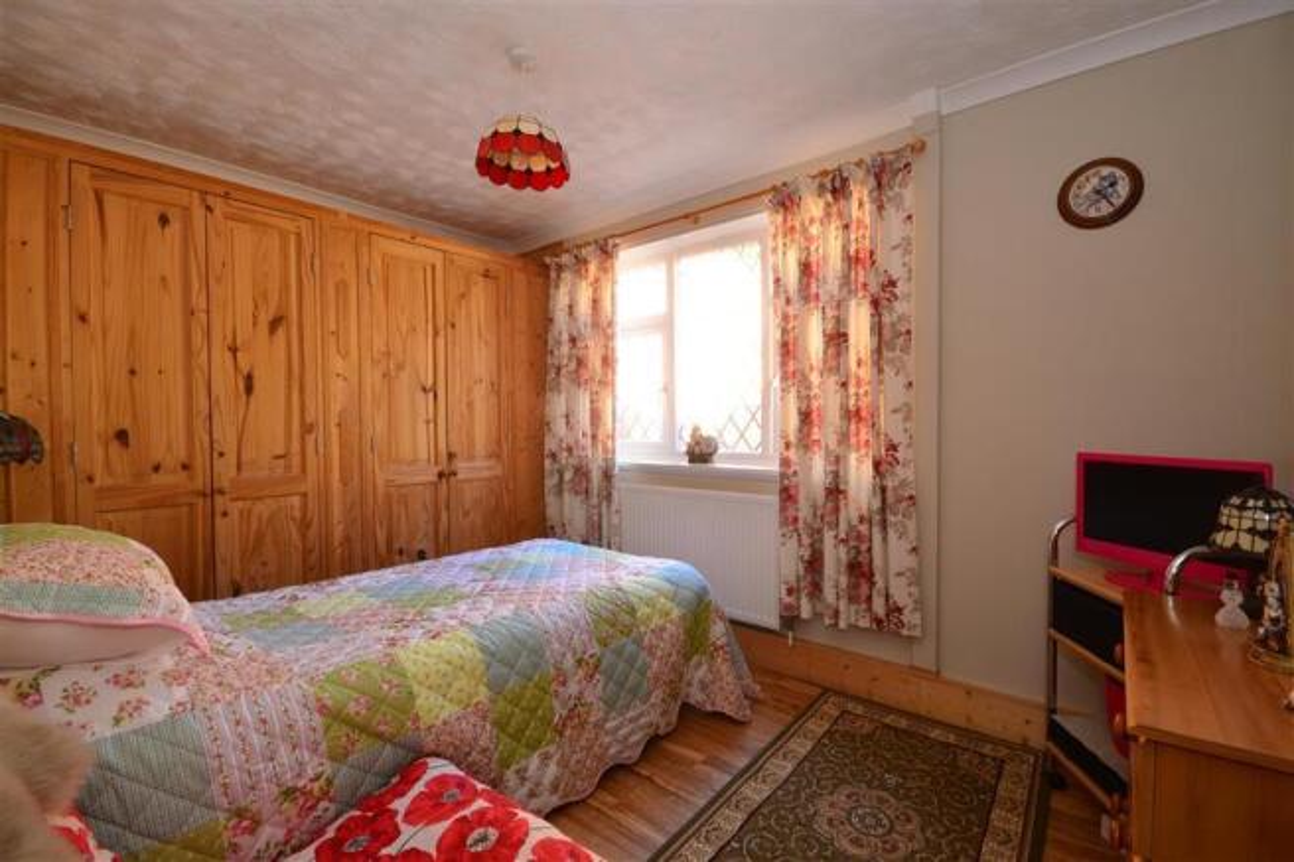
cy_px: 431
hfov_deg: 100.4
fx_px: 539
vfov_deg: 77.3
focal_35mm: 15
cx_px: 647
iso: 200
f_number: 11
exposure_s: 1/2.5
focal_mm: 10
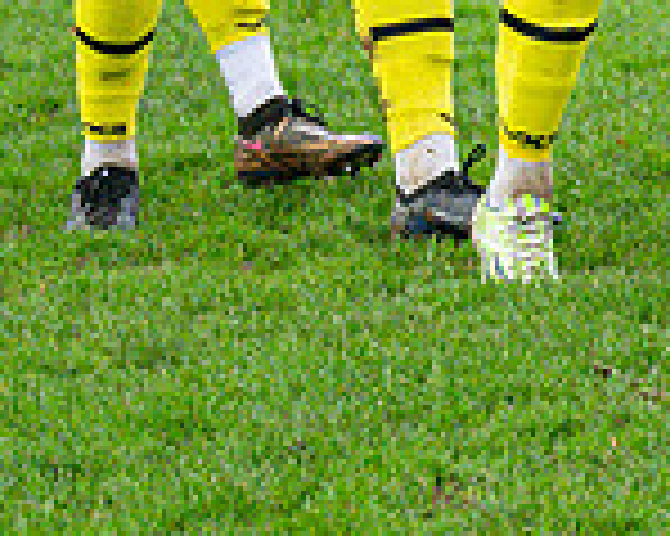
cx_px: 1142
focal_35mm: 548
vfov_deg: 2.8
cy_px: -302
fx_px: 10859
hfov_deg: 3.5
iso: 2000
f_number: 2.8
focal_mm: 86
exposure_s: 1/2000
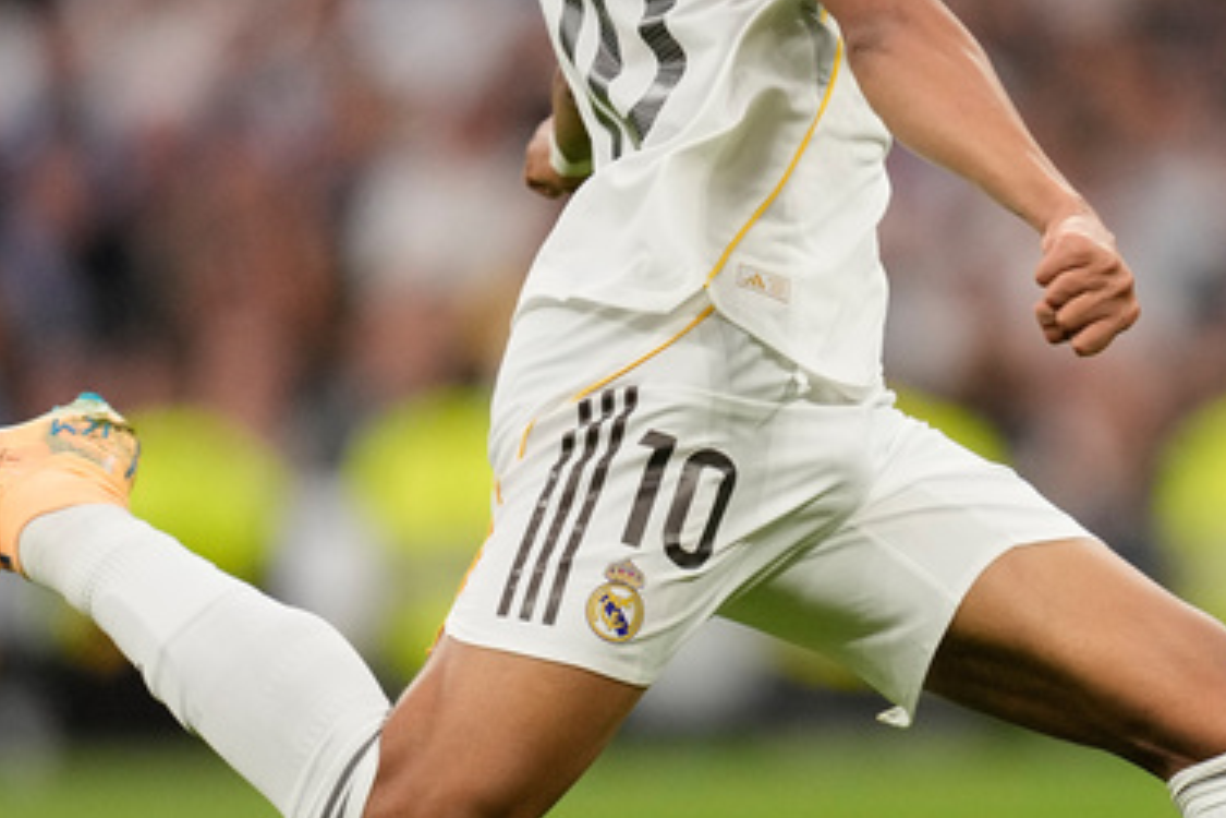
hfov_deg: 1.9
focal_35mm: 1092
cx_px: 1092
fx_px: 37186
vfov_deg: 1.3
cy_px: 525
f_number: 2.8
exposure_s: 1/3200
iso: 3200
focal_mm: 400
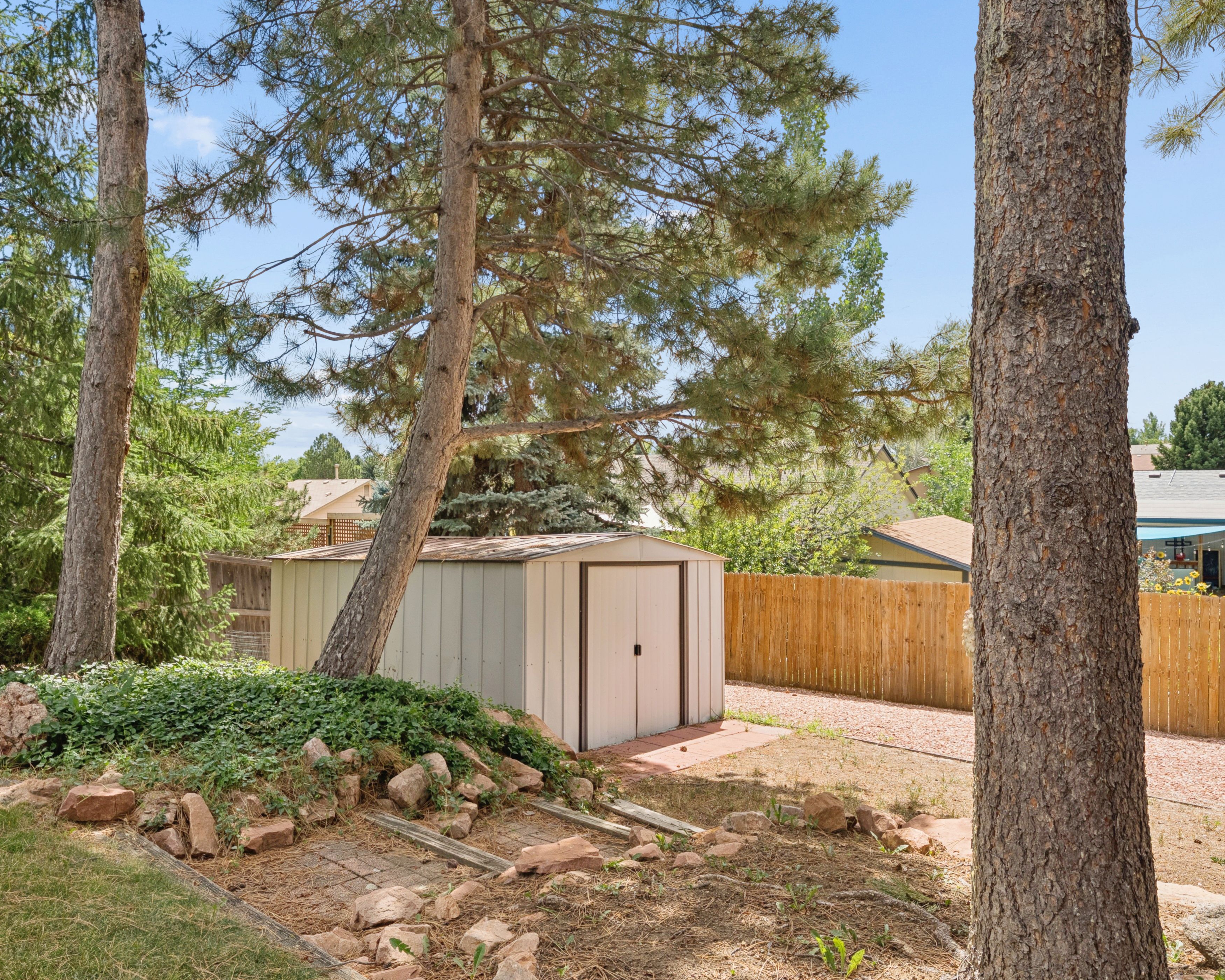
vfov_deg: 58.8
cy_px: 490
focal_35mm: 24
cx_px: 541
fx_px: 870
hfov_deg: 70.0
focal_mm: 21
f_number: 9
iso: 250
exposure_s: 1/250
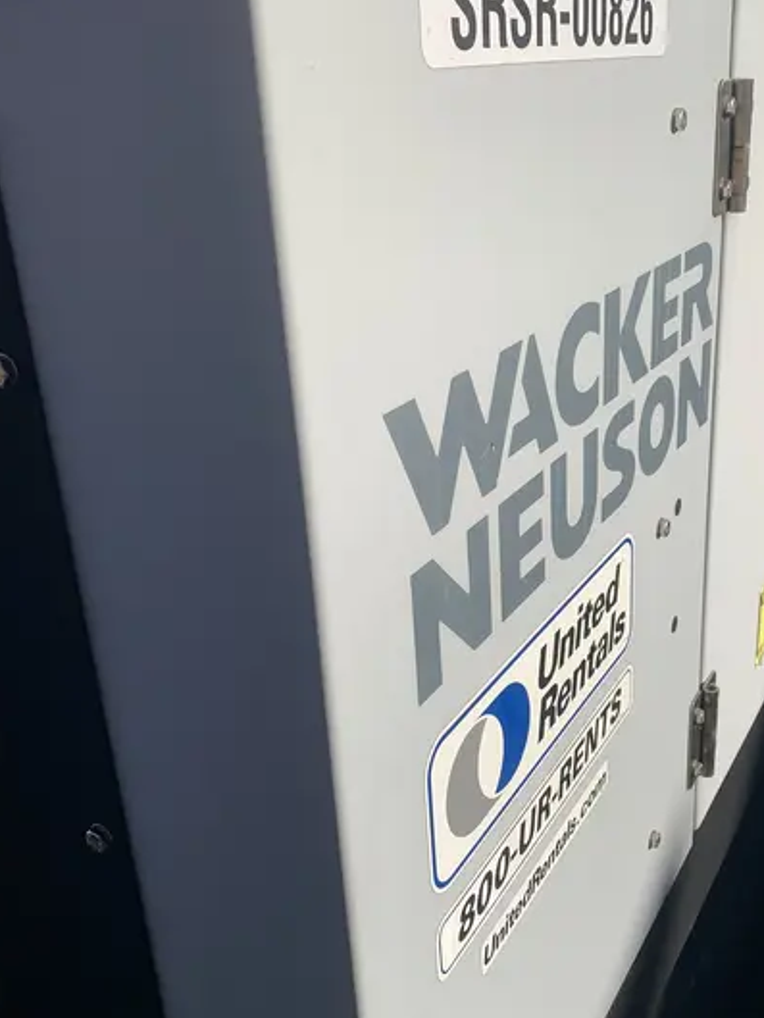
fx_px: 1059
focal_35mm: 36
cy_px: 513
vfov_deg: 51.3
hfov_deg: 39.1
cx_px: 518
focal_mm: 4.25
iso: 25
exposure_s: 1/4673
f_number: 1.8
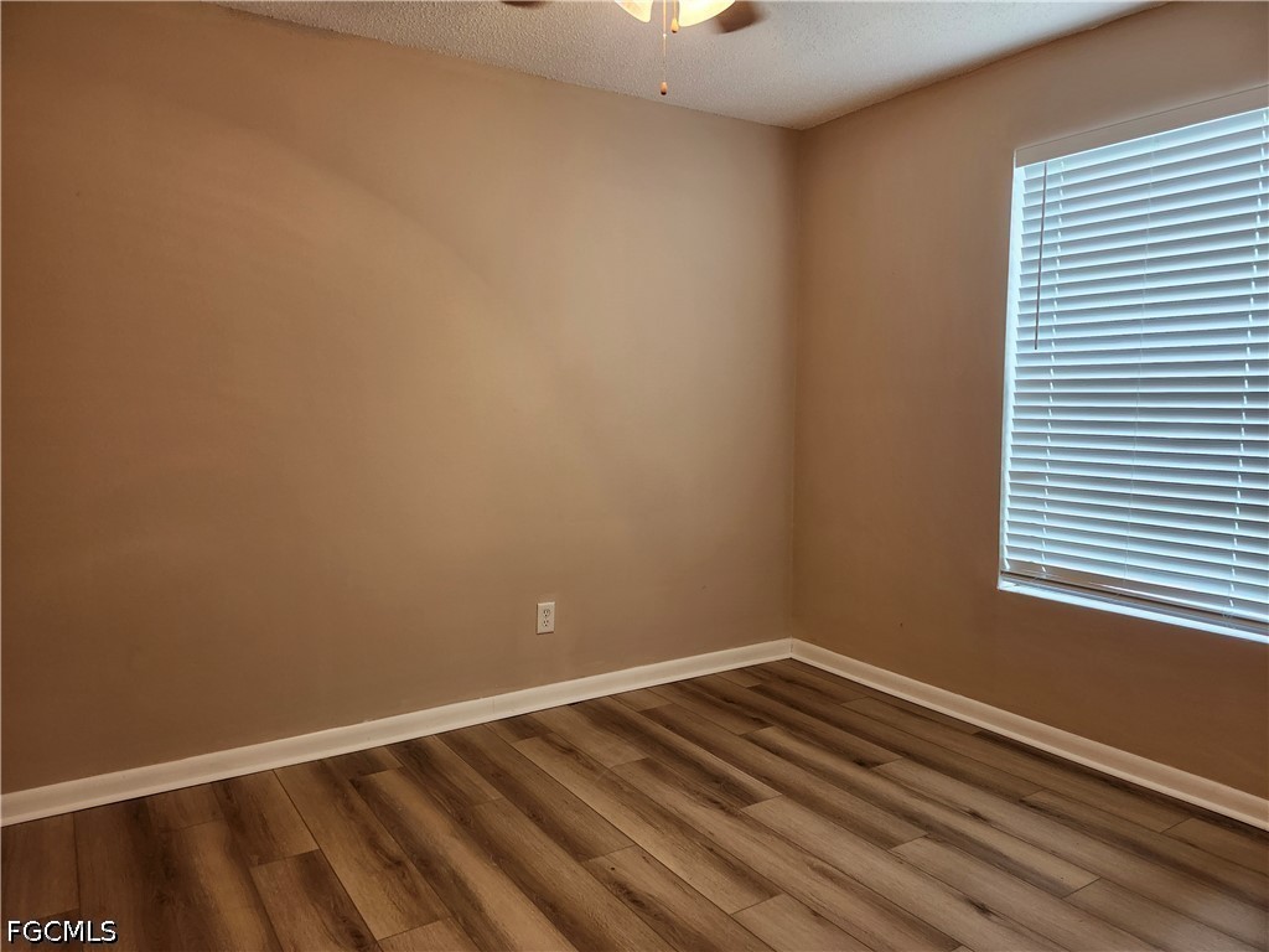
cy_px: 476
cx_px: 634
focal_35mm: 23
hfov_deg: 73.9
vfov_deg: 58.9
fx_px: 843
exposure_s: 1/120
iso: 400
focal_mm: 5.54
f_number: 1.8
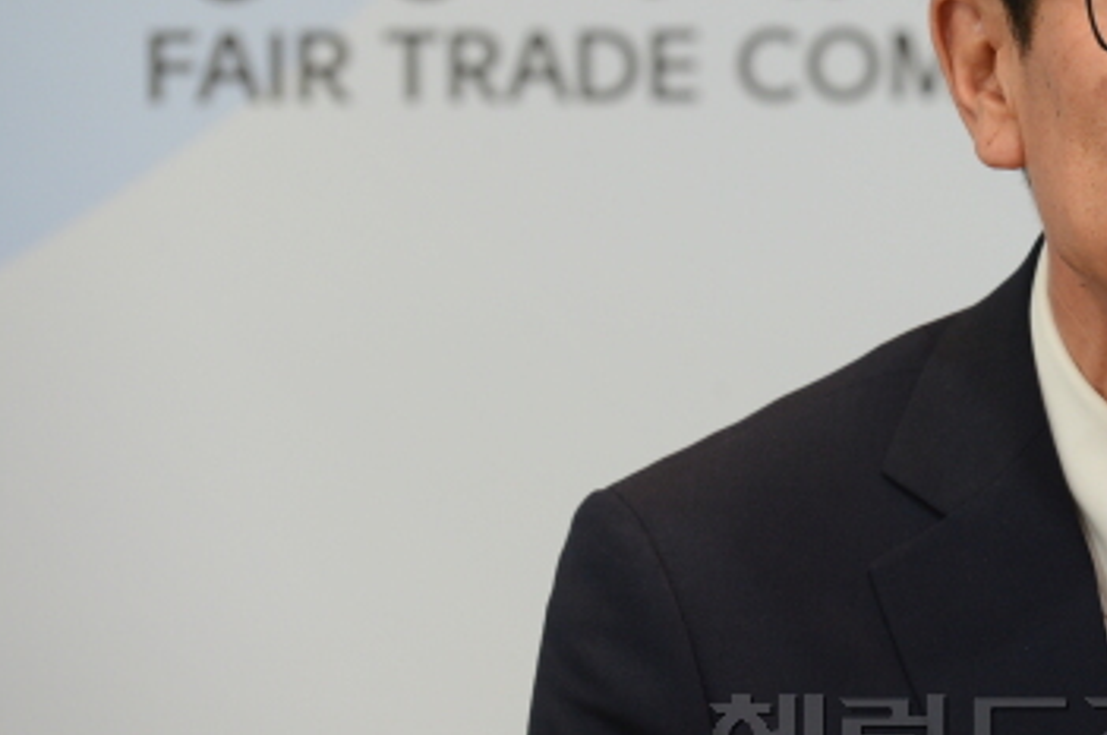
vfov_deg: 3.9
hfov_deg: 5.9
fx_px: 10809
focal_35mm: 352
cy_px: 164
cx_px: 1012
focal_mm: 190
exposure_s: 1/100
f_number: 6.3
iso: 1600
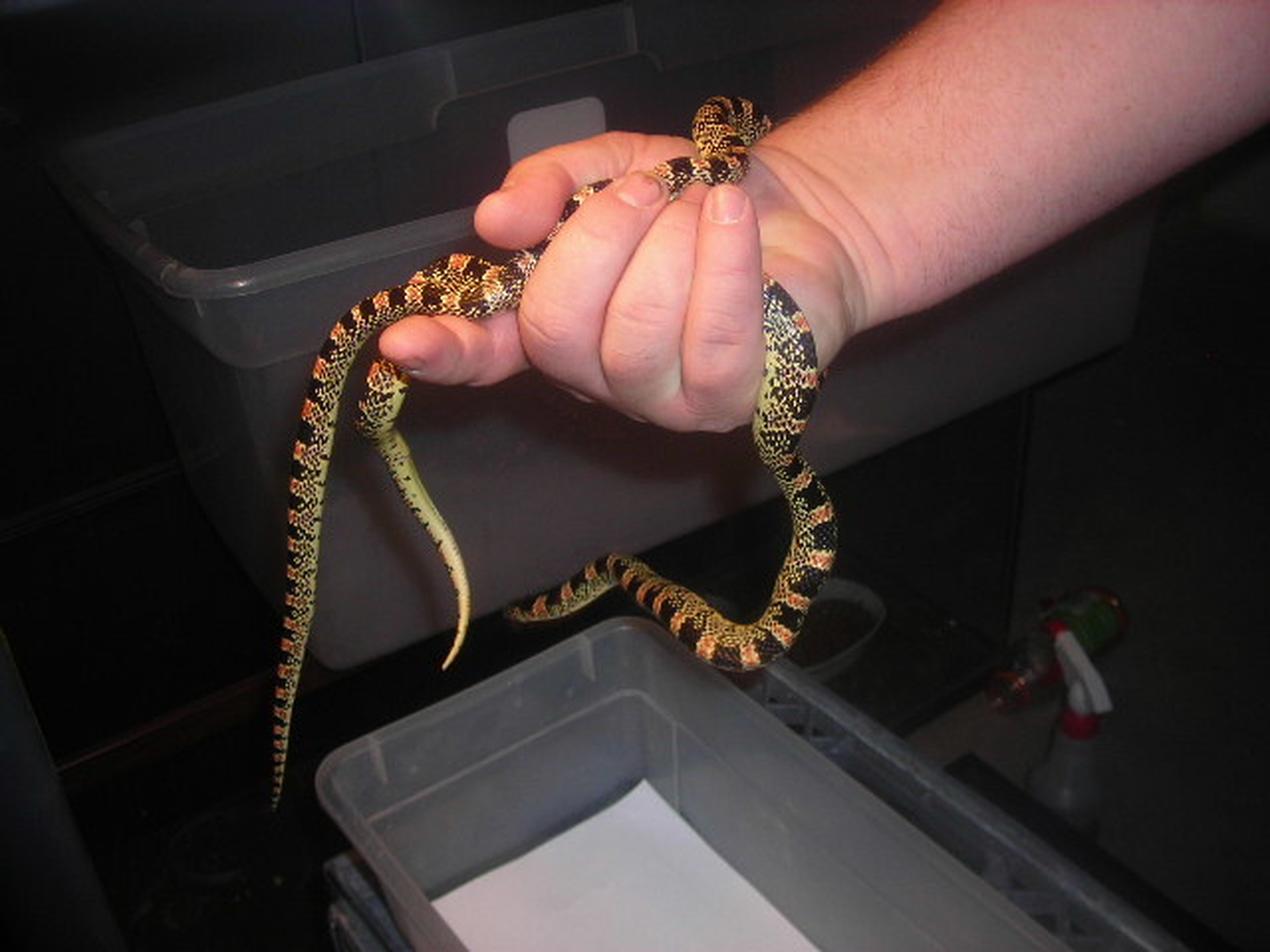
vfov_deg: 37.7
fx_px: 1394
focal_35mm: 38
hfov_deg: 49.0
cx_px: 635
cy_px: 476
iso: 50
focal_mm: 6.3
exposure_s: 1/60.1
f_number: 3.2
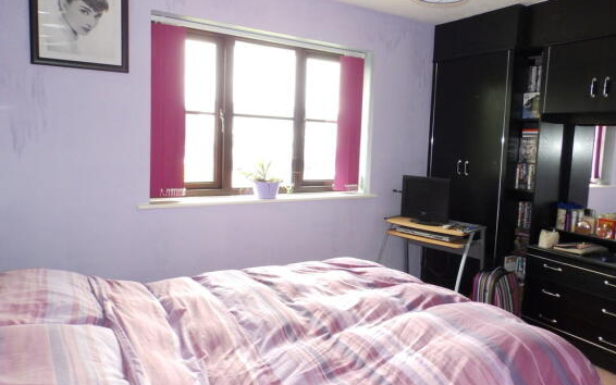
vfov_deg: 51.0
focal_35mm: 24
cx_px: 309
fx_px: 403
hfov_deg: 74.8
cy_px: 173
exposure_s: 1/30
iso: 400
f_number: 3.4
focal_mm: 4
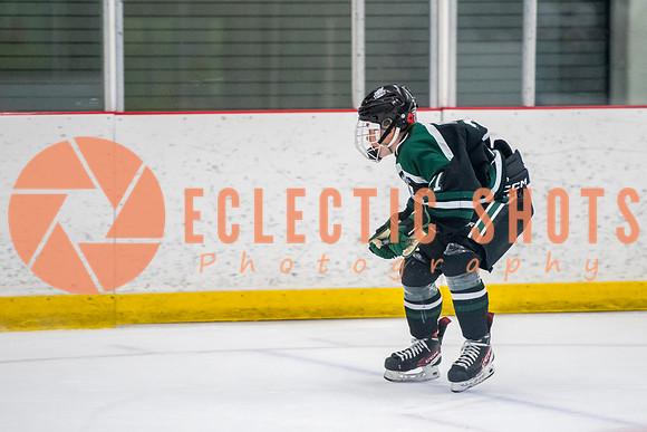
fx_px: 5180
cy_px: 216
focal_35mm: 288
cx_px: 356
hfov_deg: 7.1
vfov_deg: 4.8
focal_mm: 190
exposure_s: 1/640
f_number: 3.2
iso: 3200
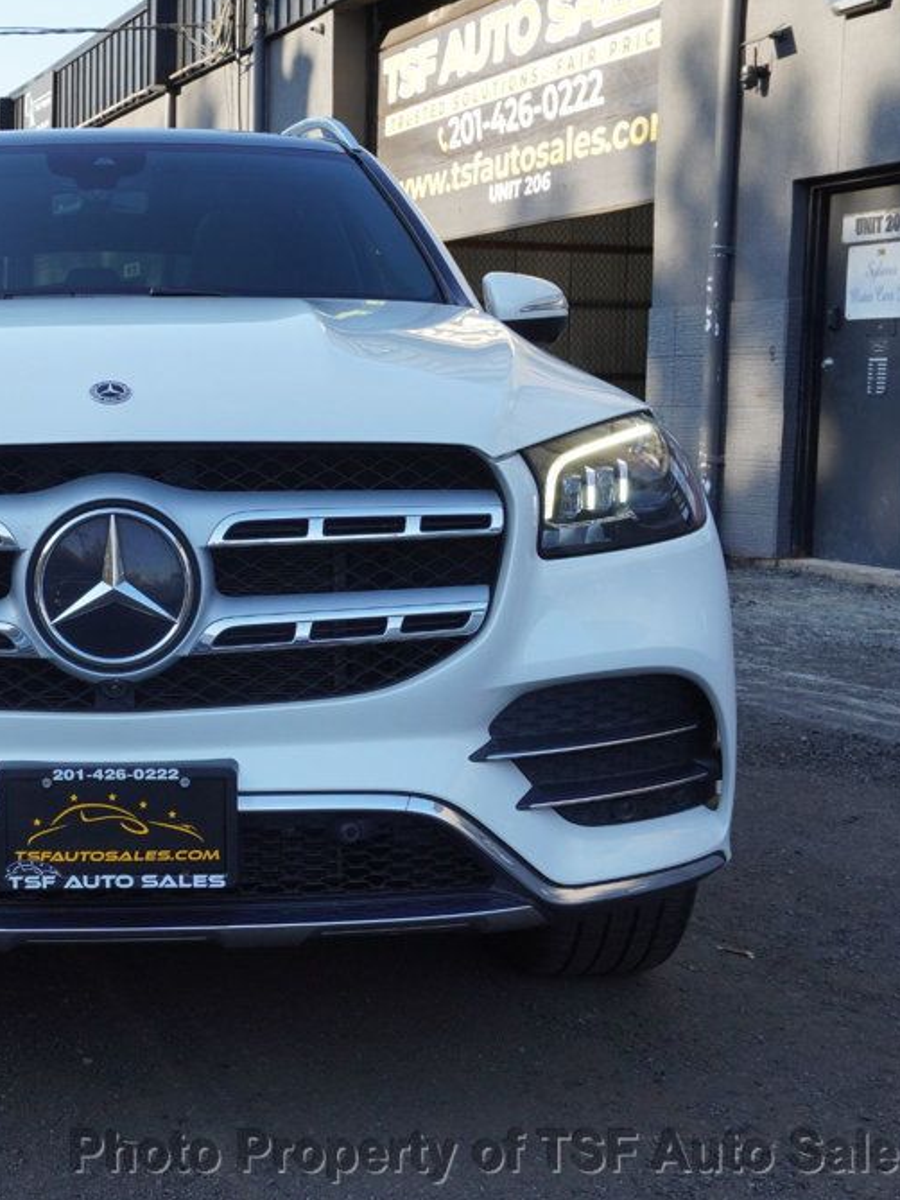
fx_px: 1758
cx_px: 106
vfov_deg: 37.7
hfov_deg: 27.8
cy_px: 595
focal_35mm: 51
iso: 500
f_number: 9
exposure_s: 1/250
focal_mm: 23
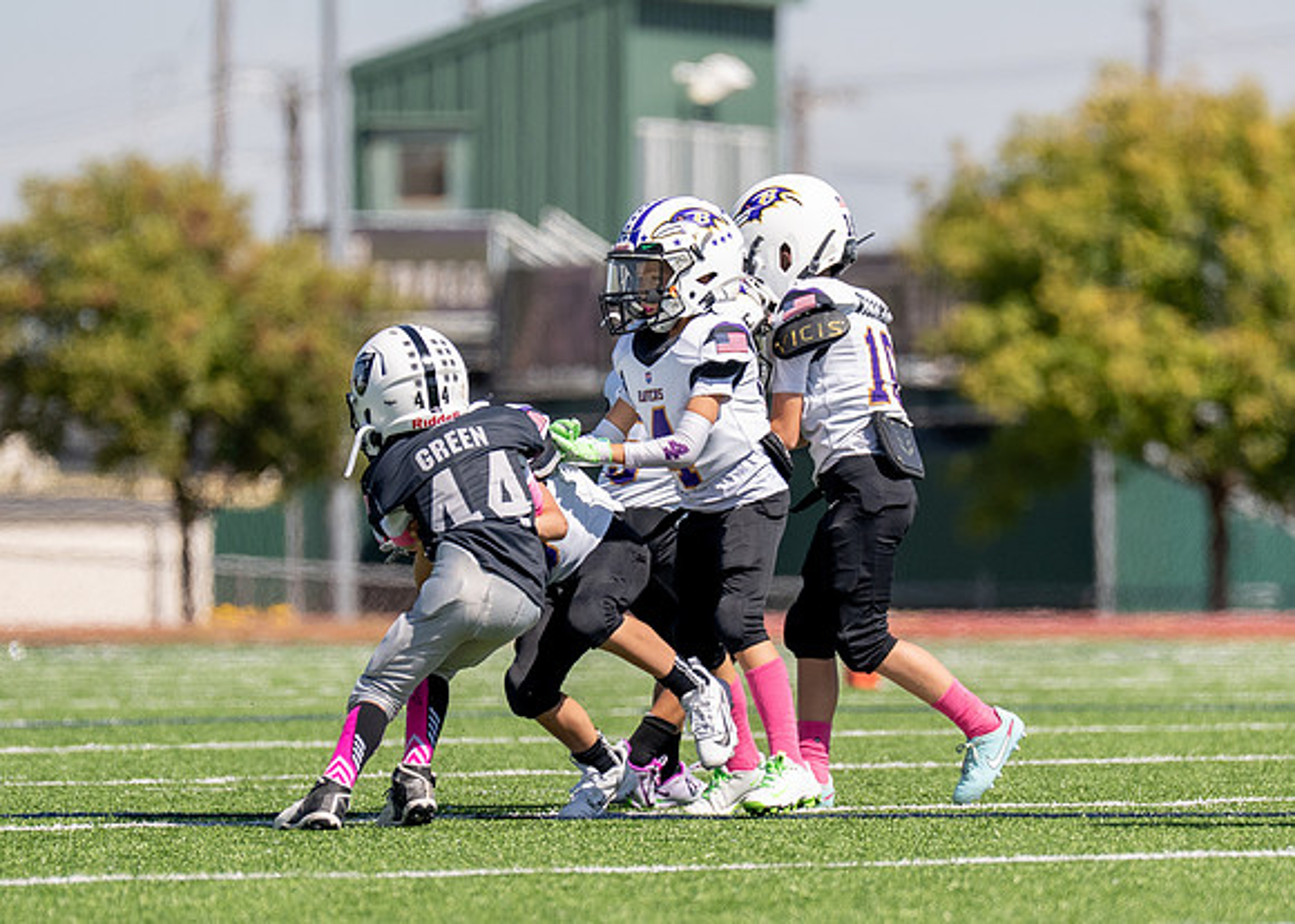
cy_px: 590
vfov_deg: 3.1
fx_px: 17272
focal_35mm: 470
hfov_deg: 4.3
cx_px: 718
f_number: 2.8
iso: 200
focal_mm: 200
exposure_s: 1/4000
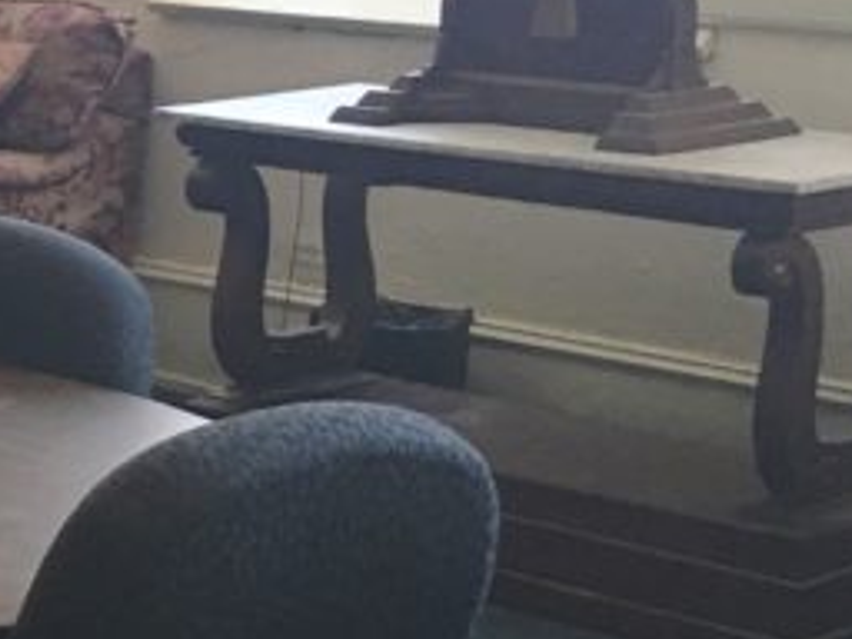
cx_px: -702
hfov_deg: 14.7
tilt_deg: -8.2
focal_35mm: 116
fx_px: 2855
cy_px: 276
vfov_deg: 12.8
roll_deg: +0.9
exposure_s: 1/15
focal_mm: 4.15
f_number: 2.2
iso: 50
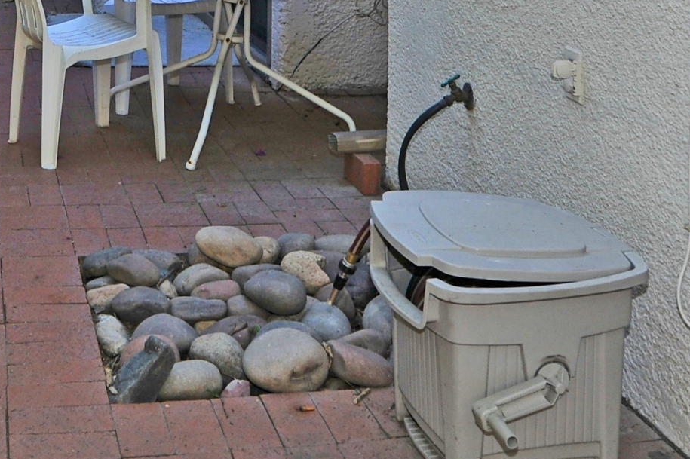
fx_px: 1130
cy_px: -249
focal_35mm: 59
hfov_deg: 32.9
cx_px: 130
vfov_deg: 19.7
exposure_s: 1/200
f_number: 9
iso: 320
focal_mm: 18
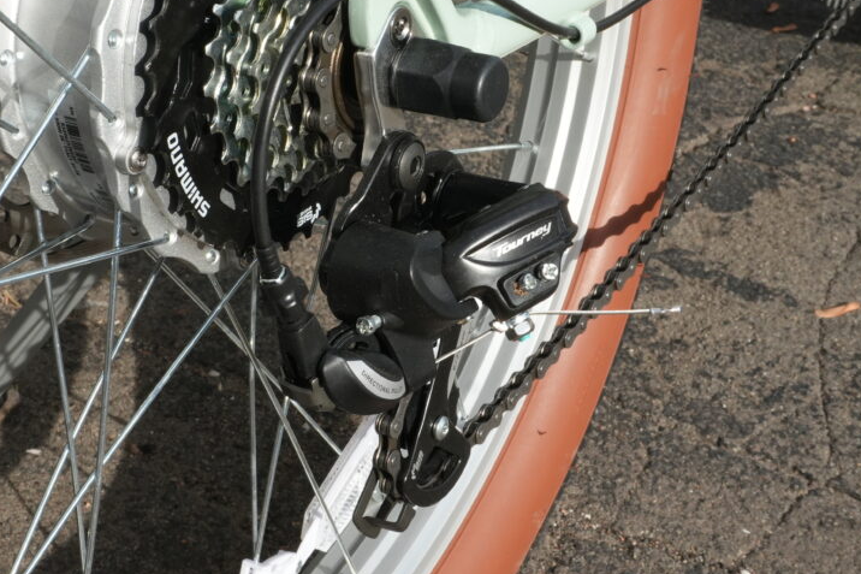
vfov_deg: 21.6
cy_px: 223
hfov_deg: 31.9
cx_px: 346
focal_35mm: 63
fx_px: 1502
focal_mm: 25
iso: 320
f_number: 16
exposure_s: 1/80
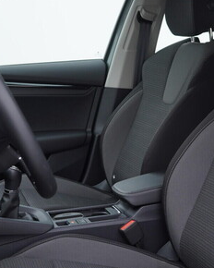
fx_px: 507
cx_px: 168
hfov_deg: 23.5
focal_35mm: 64
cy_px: 134
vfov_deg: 29.6
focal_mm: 24
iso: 125
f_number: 3.2
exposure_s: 1/50
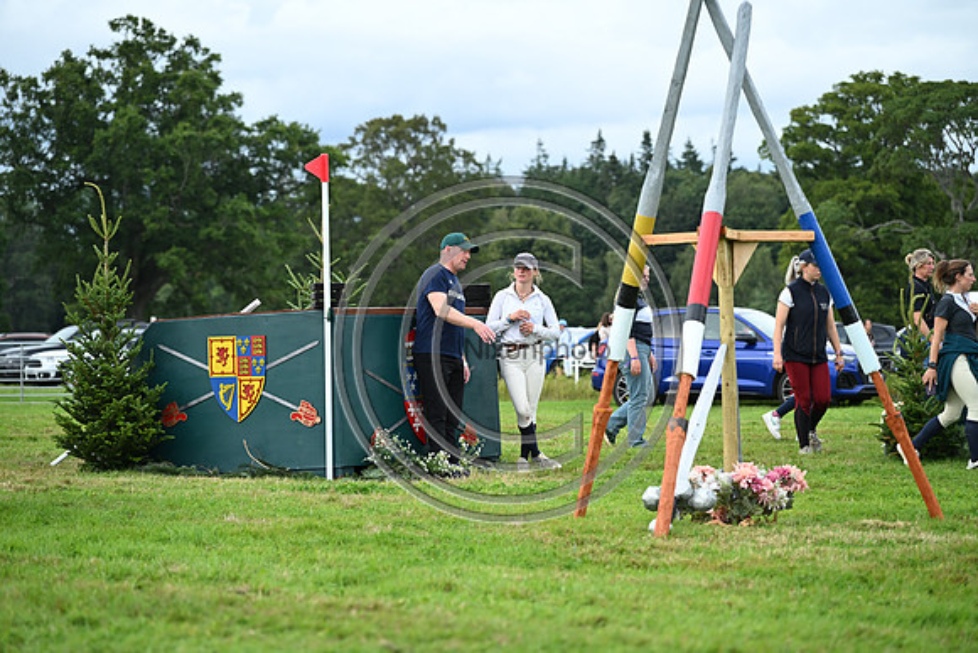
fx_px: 3261
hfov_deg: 17.1
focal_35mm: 120
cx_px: 489
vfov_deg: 11.4
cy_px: 326
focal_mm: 120
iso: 720
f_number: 4.5
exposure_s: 1/1250
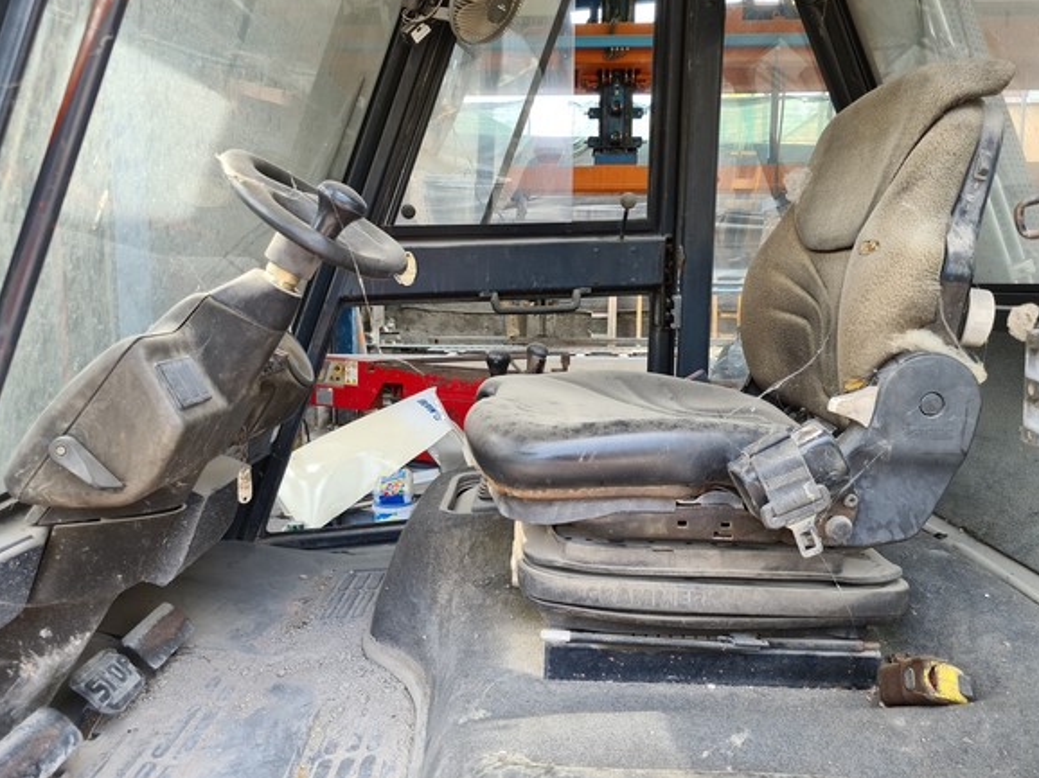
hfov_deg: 65.3
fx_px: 810
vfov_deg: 51.3
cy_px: 376
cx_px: 521
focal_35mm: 27
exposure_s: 1/123
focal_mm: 5.4
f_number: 1.8
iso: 50
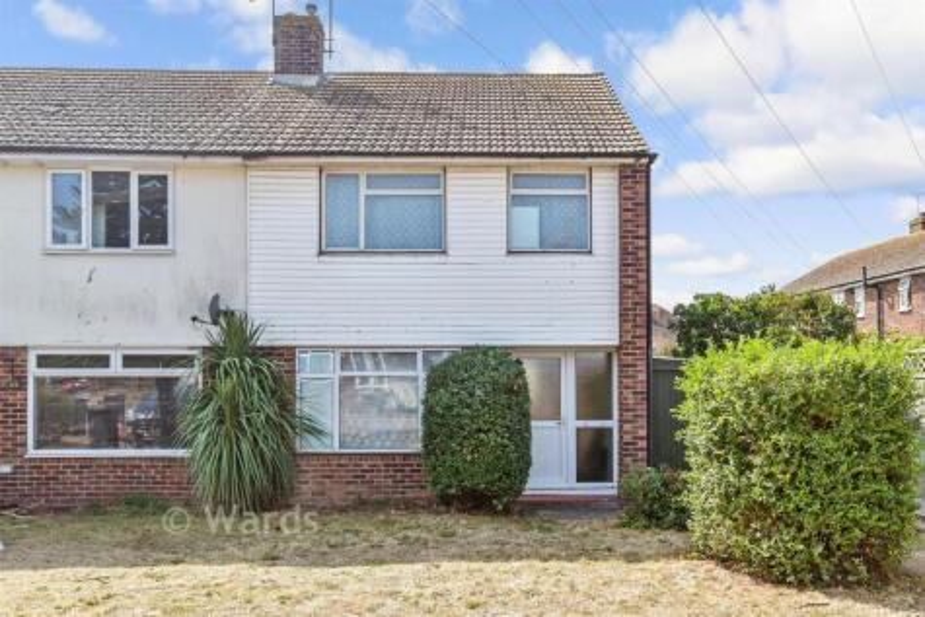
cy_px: 308
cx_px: 462
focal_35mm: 25
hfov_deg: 71.5
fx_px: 643
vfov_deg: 51.3
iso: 160
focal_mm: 17
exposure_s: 1/160
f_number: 8
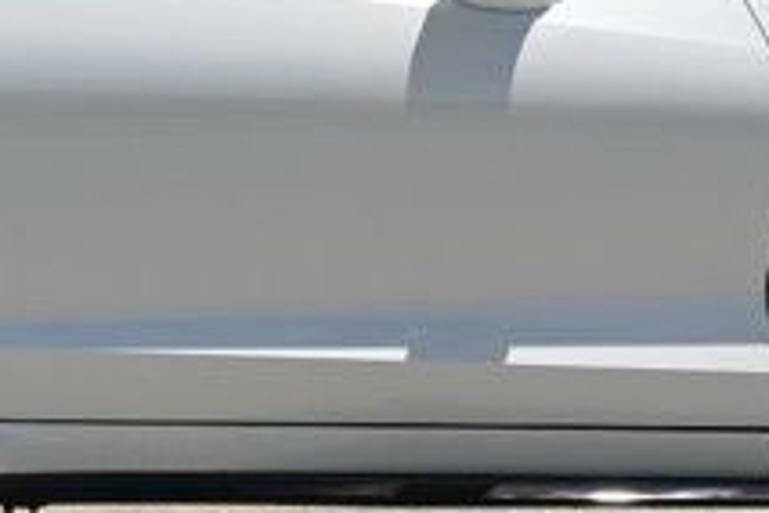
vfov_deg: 4.7
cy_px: -553
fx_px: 6173
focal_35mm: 289
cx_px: 430
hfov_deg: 7.1
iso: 100
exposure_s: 1/320
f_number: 9
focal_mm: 40
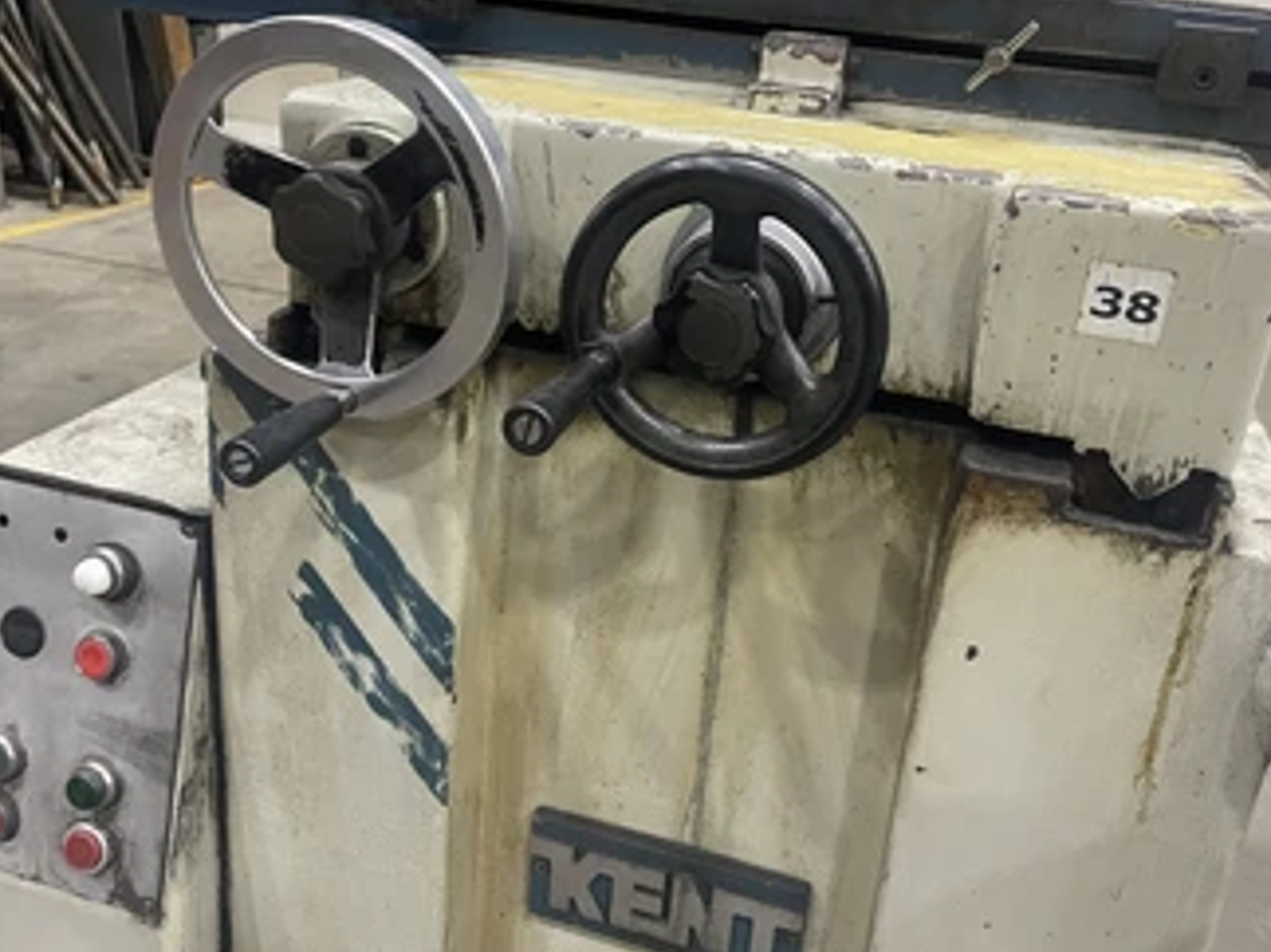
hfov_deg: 58.4
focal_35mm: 31
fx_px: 1138
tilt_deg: -19.8
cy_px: 401
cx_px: 649
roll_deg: -4.7
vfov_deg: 45.3
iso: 500
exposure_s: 1/60
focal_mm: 5.1
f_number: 1.6
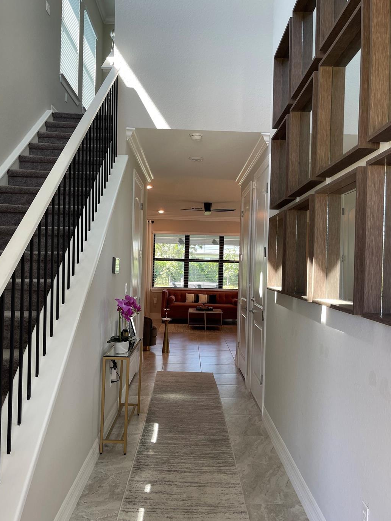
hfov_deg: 48.2
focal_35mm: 29
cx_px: 197
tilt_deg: -0.4
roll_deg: -2.1
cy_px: 264
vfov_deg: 61.7
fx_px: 437
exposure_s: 1/121
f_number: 1.6
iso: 80
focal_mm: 5.1
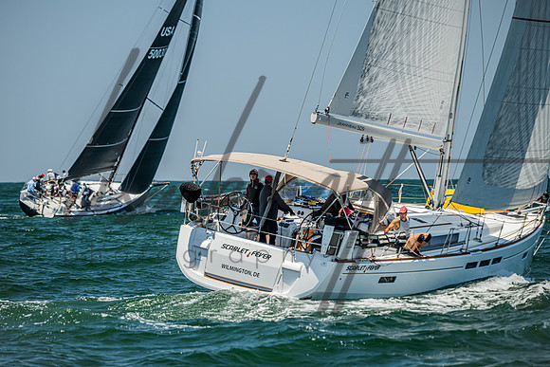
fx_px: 4029
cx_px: 254
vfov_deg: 5.2
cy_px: 192
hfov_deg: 7.8
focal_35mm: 264
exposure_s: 1/640
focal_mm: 240
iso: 320
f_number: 5.6
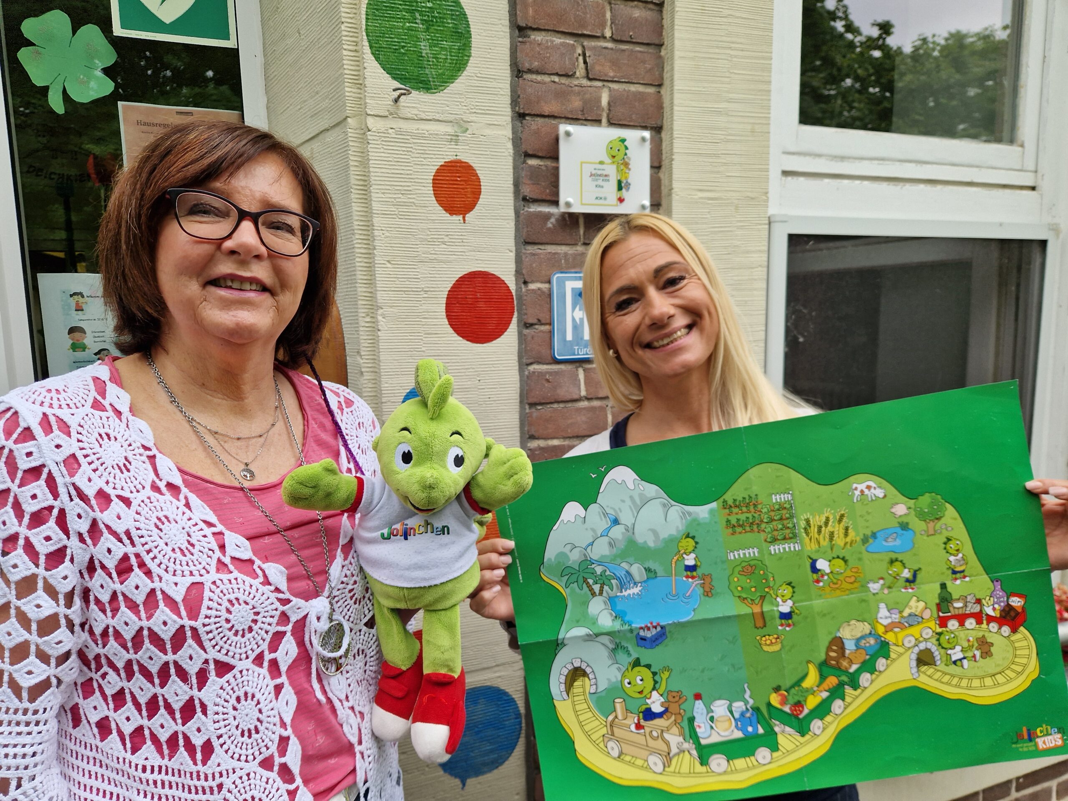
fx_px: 710
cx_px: 534
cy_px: 400
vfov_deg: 58.9
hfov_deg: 73.9
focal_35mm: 23
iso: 50
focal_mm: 5.4
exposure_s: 1/180
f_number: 1.8
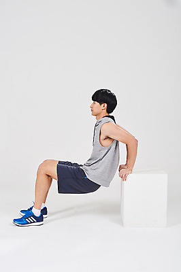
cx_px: 90
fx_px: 423
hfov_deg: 24.2
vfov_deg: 35.7
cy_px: 136
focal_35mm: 56
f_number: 11
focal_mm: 56
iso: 200
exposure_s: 1/125
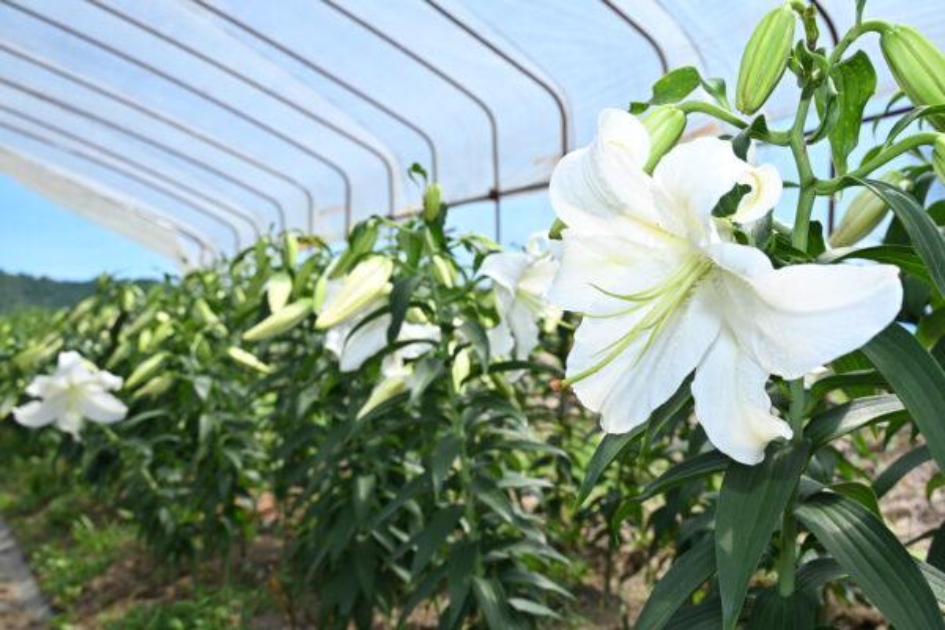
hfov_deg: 57.2
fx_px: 866
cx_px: 472
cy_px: 315
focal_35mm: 33
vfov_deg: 40.0
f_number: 8
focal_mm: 33
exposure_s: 1/200
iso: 100
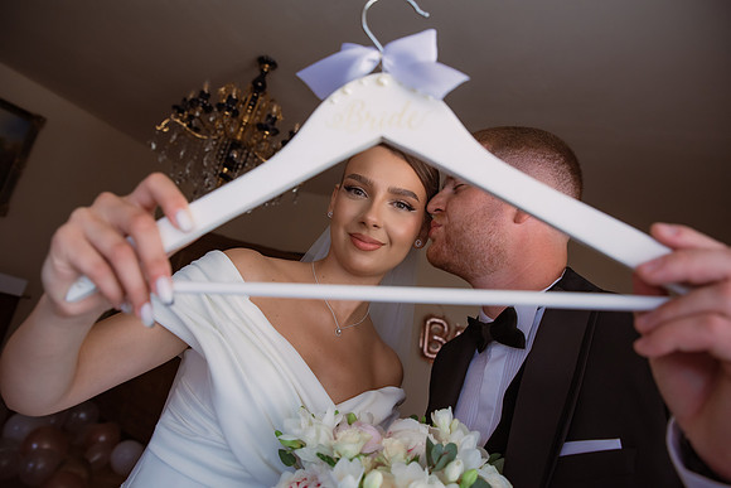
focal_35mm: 24
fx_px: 487
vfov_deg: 53.2
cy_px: 244
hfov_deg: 73.7
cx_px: 366
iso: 800
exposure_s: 1/320
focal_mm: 24
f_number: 4
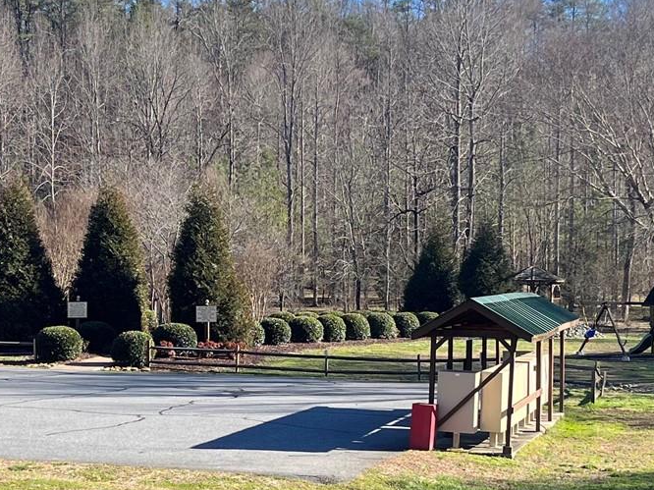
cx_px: 271
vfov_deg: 18.4
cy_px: 327
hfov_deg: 24.4
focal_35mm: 80
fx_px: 1511
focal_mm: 5.1
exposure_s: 1/1623
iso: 50
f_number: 1.6
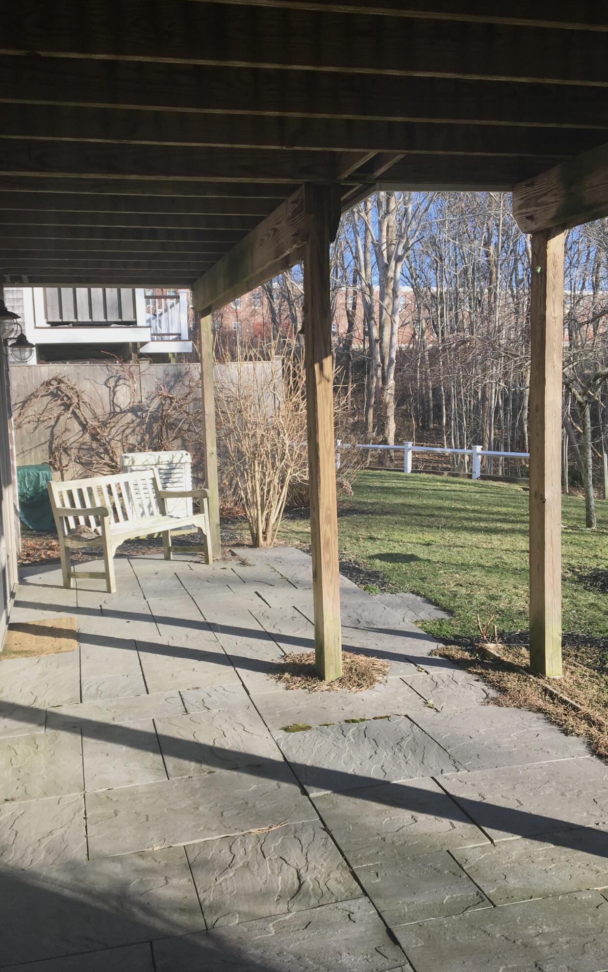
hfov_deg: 40.6
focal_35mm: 31
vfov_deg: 61.2
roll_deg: +0.8
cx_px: 273
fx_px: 822
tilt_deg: -6.6
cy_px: 489
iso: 25
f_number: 2.2
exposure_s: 1/481
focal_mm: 4.15
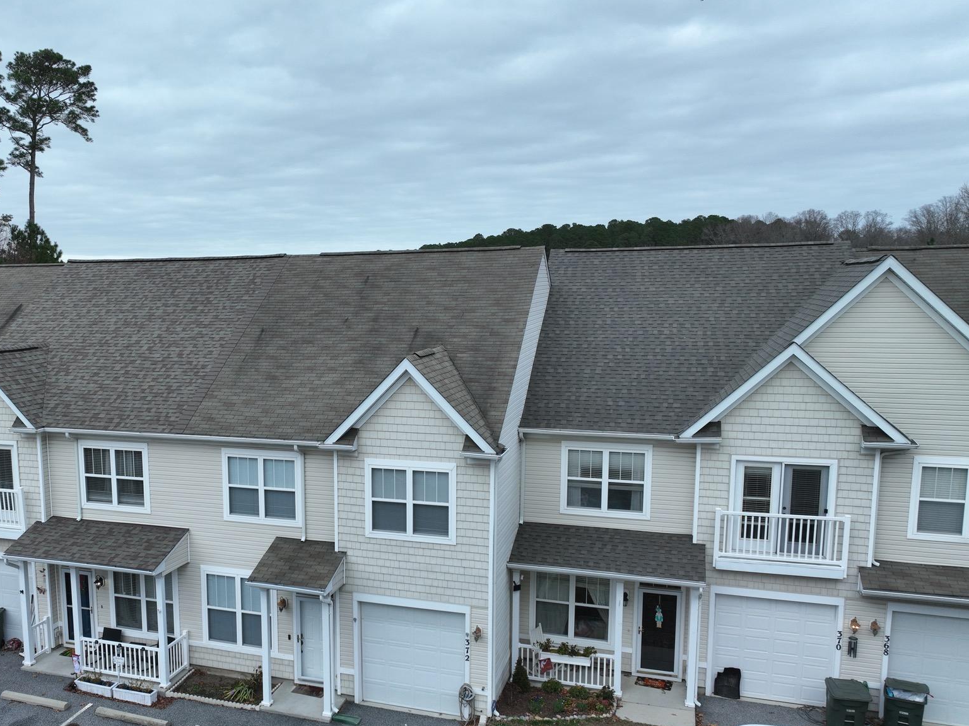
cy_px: 429
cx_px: 325
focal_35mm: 32
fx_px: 895
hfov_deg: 55.7
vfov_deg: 44.0
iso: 110
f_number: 2.8
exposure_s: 1/500
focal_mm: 12.29
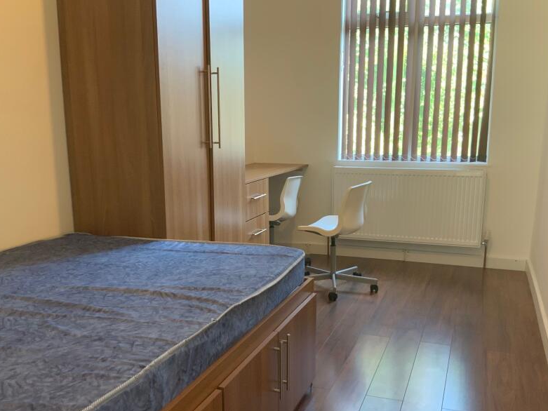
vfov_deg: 37.6
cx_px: 274
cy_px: 246
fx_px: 602
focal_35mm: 38
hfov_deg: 49.0
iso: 80
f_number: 1.8
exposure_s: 1/50
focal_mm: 3
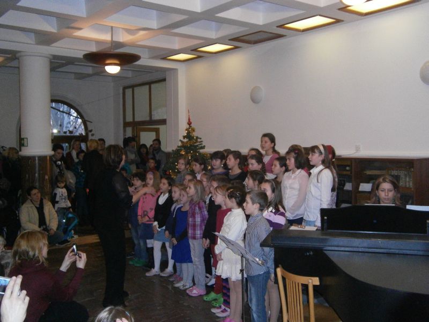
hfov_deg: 51.4
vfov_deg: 39.7
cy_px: 161
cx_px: 214
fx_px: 446
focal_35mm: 36
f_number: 3.1
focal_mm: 6.4
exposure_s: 1/40
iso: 500
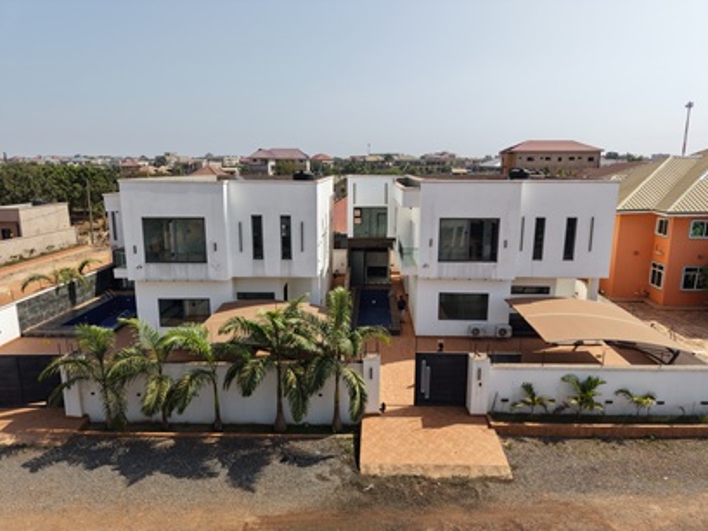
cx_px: 354
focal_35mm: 24
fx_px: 491
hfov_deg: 71.6
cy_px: 266
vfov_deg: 56.8
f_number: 1.8
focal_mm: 8.67
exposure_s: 1/4000
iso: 180
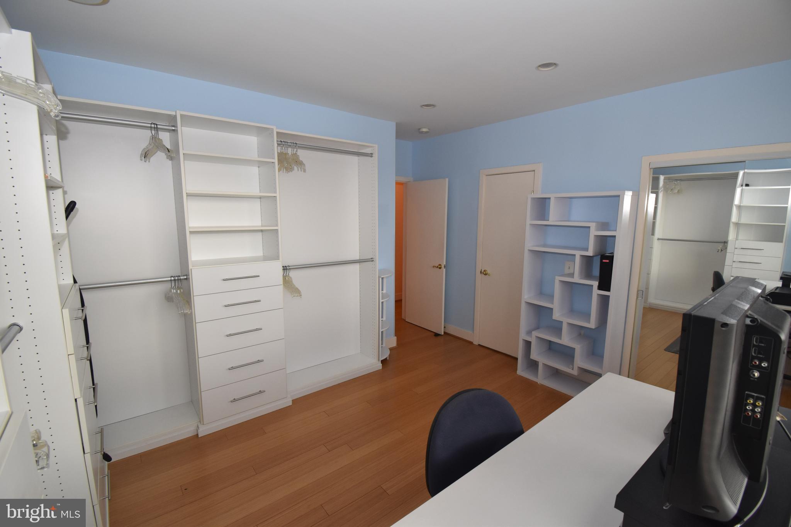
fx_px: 330
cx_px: 396
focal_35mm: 15
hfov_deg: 100.4
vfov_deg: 77.3
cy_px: 264
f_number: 7.1
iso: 800
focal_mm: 10
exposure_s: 1/200
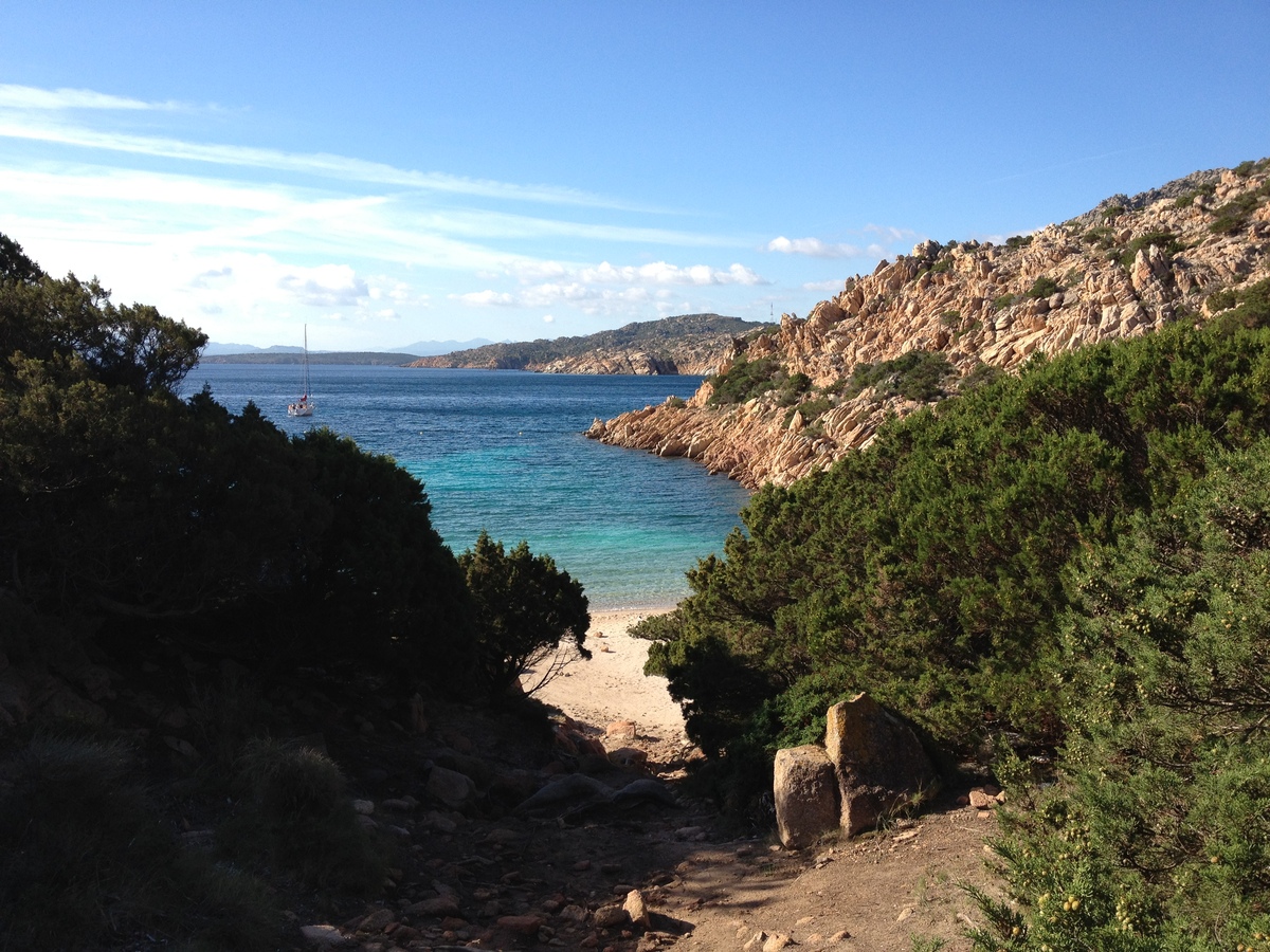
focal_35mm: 35
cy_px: 476
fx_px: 1284
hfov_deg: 52.6
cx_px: 635
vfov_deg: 40.7
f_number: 2.4
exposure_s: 1/1062
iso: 64
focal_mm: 4.28
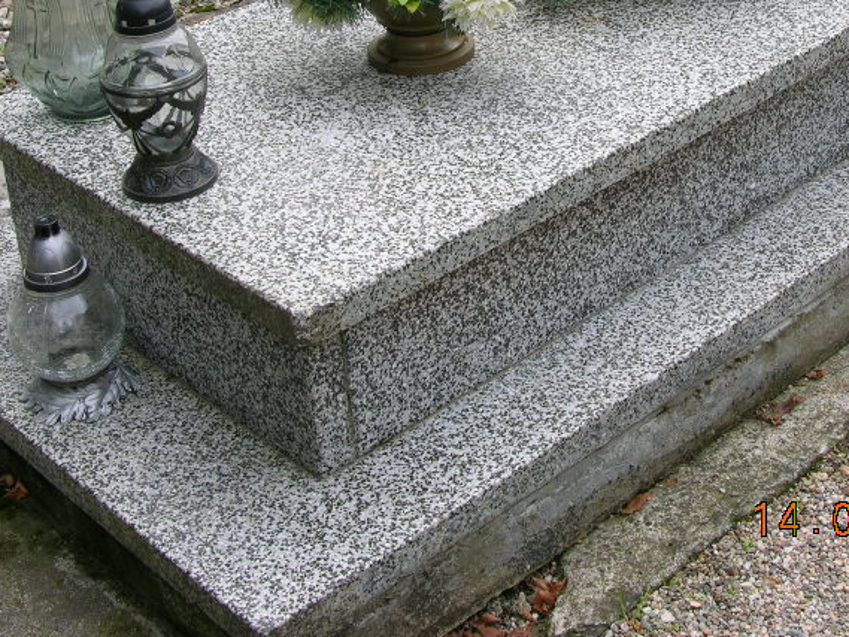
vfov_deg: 22.7
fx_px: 1545
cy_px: 67
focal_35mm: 63
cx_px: 531
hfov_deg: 30.6
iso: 50
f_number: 5
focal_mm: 8.9
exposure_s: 1/125
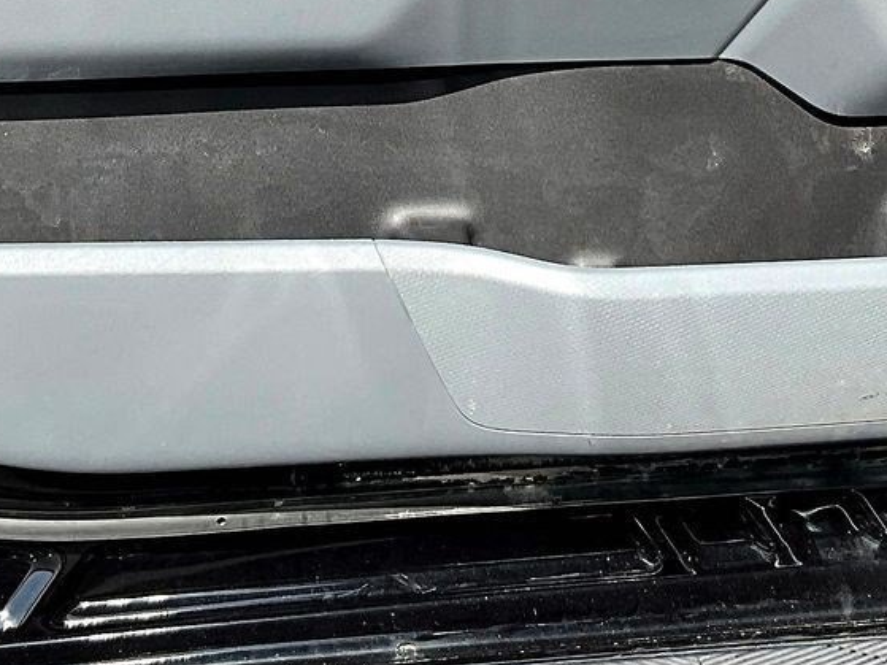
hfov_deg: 23.5
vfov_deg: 17.1
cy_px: -100
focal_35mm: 83
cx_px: 359
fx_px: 2126
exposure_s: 1/804
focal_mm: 3
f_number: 1.8
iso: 25
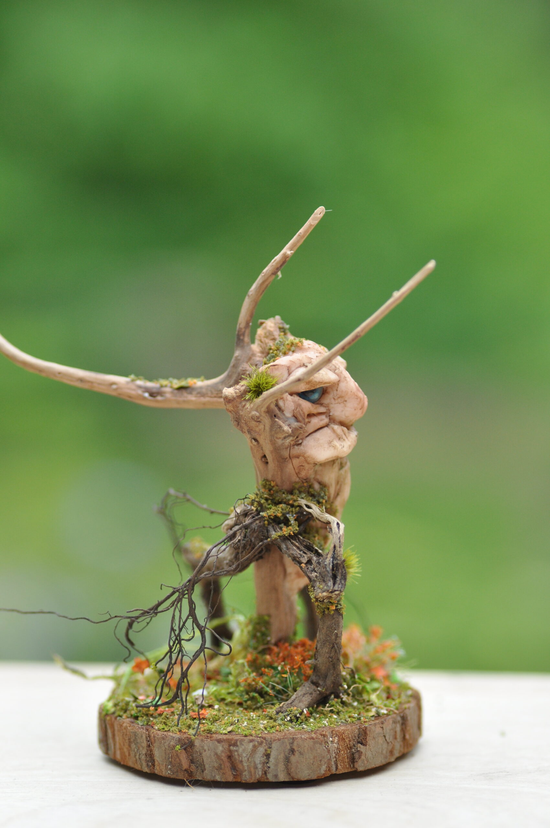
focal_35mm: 135
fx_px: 3102
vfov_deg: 15.2
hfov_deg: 10.1
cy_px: 414
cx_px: 275
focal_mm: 90
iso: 500
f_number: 4.5
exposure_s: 1/1000
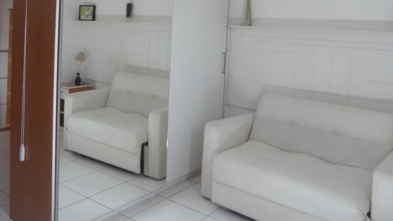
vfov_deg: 34.6
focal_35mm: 33
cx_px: 189
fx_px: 344
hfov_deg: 59.5
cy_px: 47
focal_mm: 4.1
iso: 80
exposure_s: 1/60
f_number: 2.9
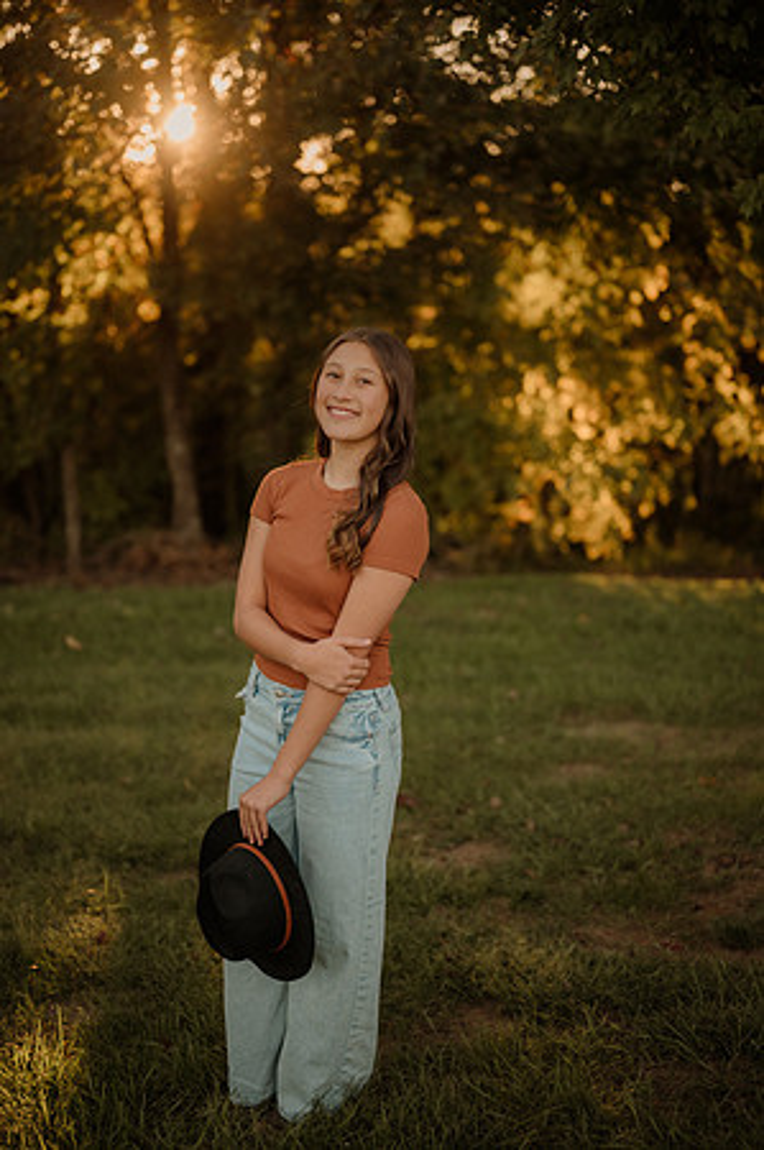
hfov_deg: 26.9
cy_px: 575
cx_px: 382
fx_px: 1595
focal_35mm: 50
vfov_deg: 39.6
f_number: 2
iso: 250
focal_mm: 50
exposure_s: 1/640
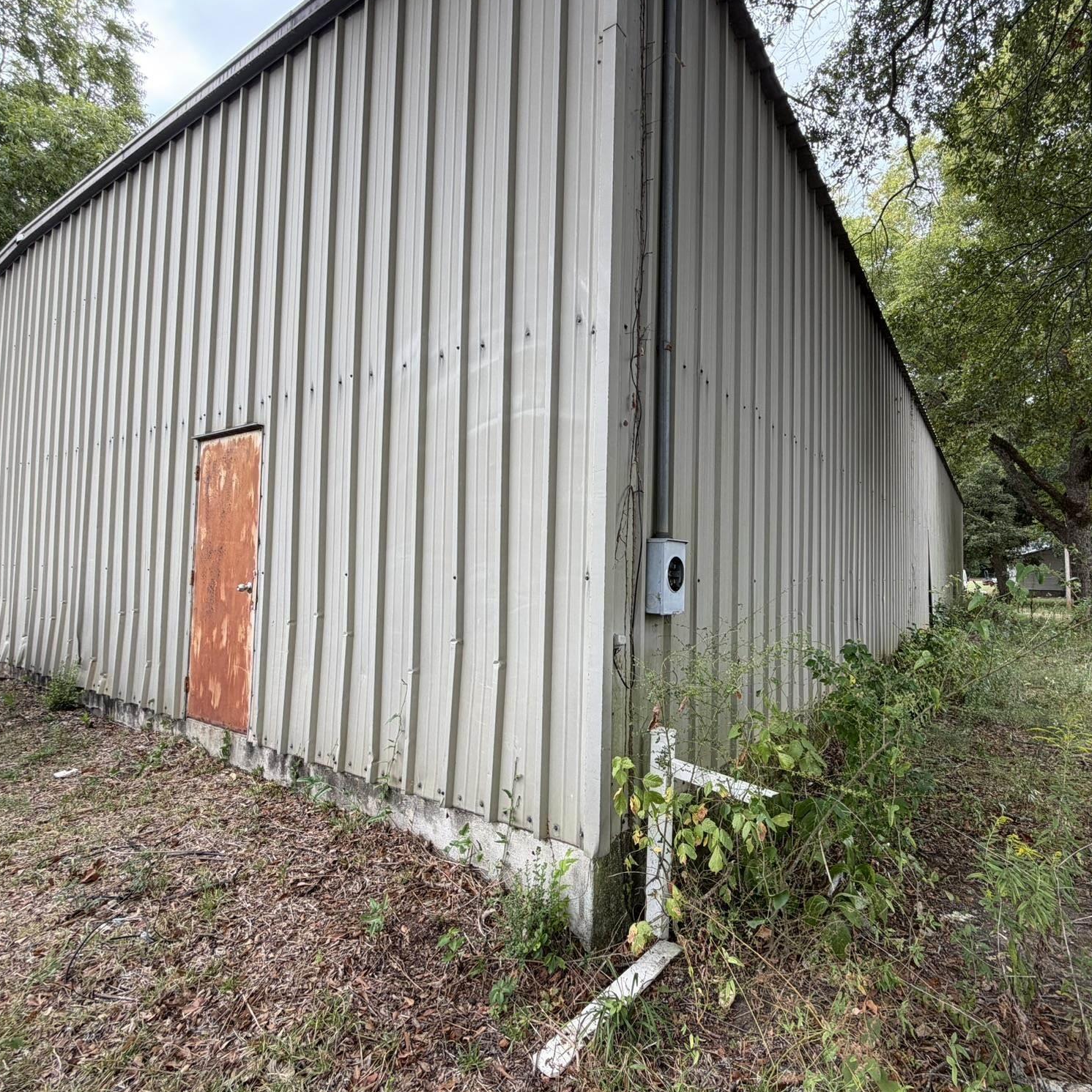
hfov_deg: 83.3
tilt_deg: +2.4
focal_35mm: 17
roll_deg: -1.2
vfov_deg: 84.0
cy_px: 544
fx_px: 607
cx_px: 634
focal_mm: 2.22
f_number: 2.2
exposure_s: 1/231
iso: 40
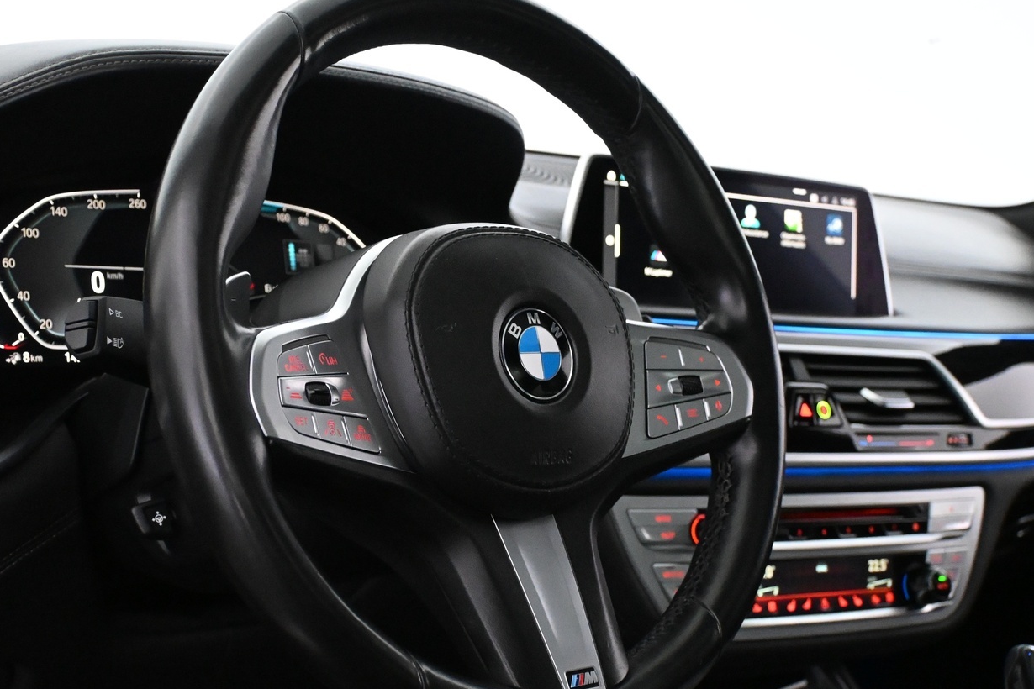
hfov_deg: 36.7
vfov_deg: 24.9
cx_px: 487
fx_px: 1560
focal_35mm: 54
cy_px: 370
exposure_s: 1/60
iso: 6400
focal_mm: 27.5
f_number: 4.5
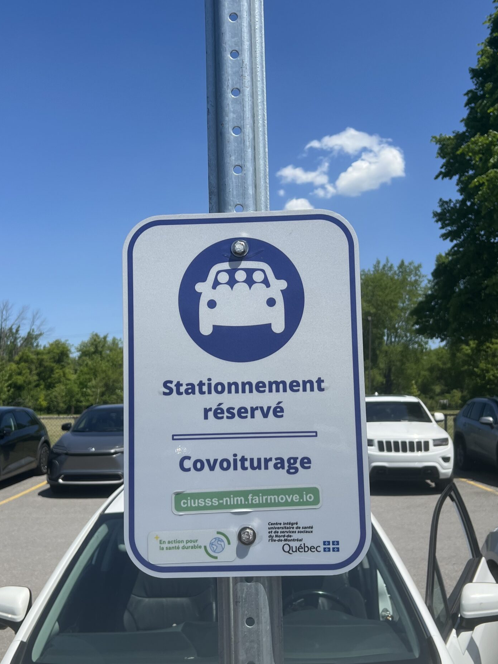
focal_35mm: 36
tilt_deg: +5.2
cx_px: 252
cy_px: 344
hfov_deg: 39.7
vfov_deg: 51.3
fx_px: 690
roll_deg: -0.6
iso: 50
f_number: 1.5
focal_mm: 5.7
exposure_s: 1/5319
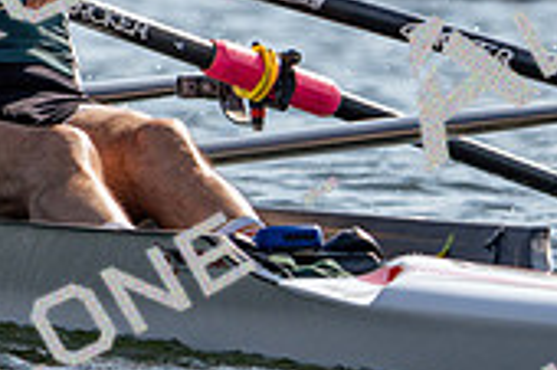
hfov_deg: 1.9
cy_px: -139
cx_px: 128
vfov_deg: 1.3
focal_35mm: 1066
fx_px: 16477
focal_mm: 312
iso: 250
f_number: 6.3
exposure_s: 1/1600
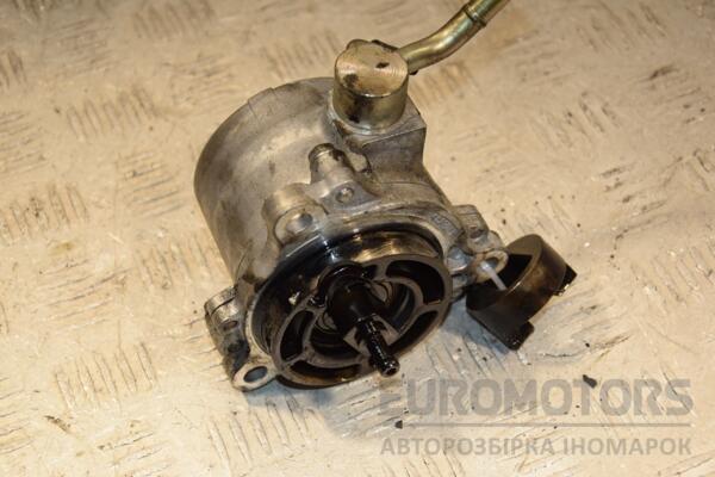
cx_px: 358
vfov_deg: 15.7
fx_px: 1728
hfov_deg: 23.4
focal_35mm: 87
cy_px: 238
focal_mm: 58
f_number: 5.6
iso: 800
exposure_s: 1/200
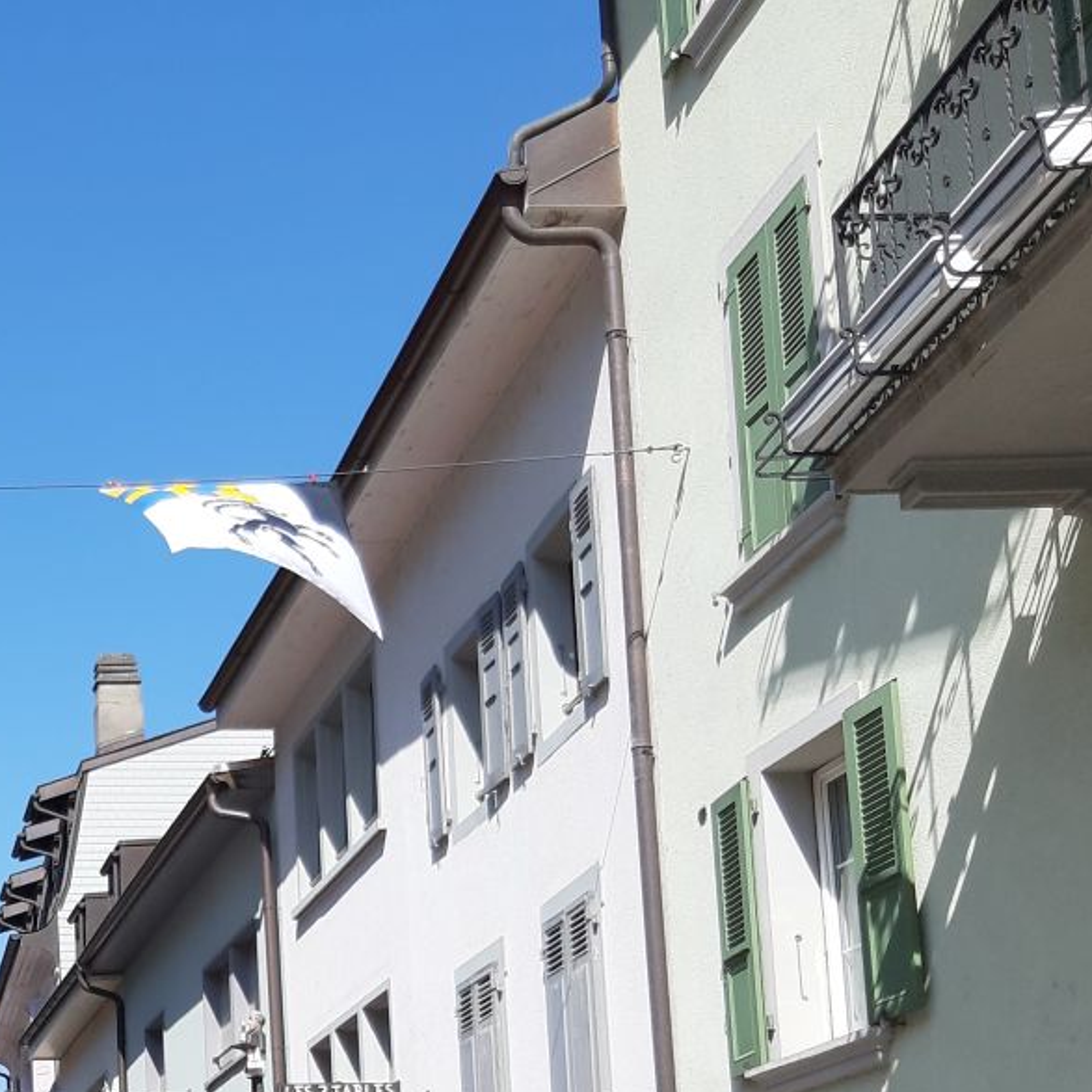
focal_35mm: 65
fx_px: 2320
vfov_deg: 25.1
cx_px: -82
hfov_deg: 24.8
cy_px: 1114
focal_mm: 3.93
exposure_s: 1/1176
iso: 40
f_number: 1.7
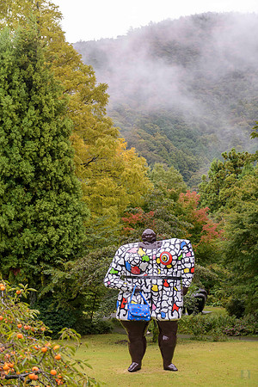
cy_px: 194
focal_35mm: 70
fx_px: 752
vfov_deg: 28.8
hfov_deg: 19.5
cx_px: 129
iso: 140
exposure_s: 1/160
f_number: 4
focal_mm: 70
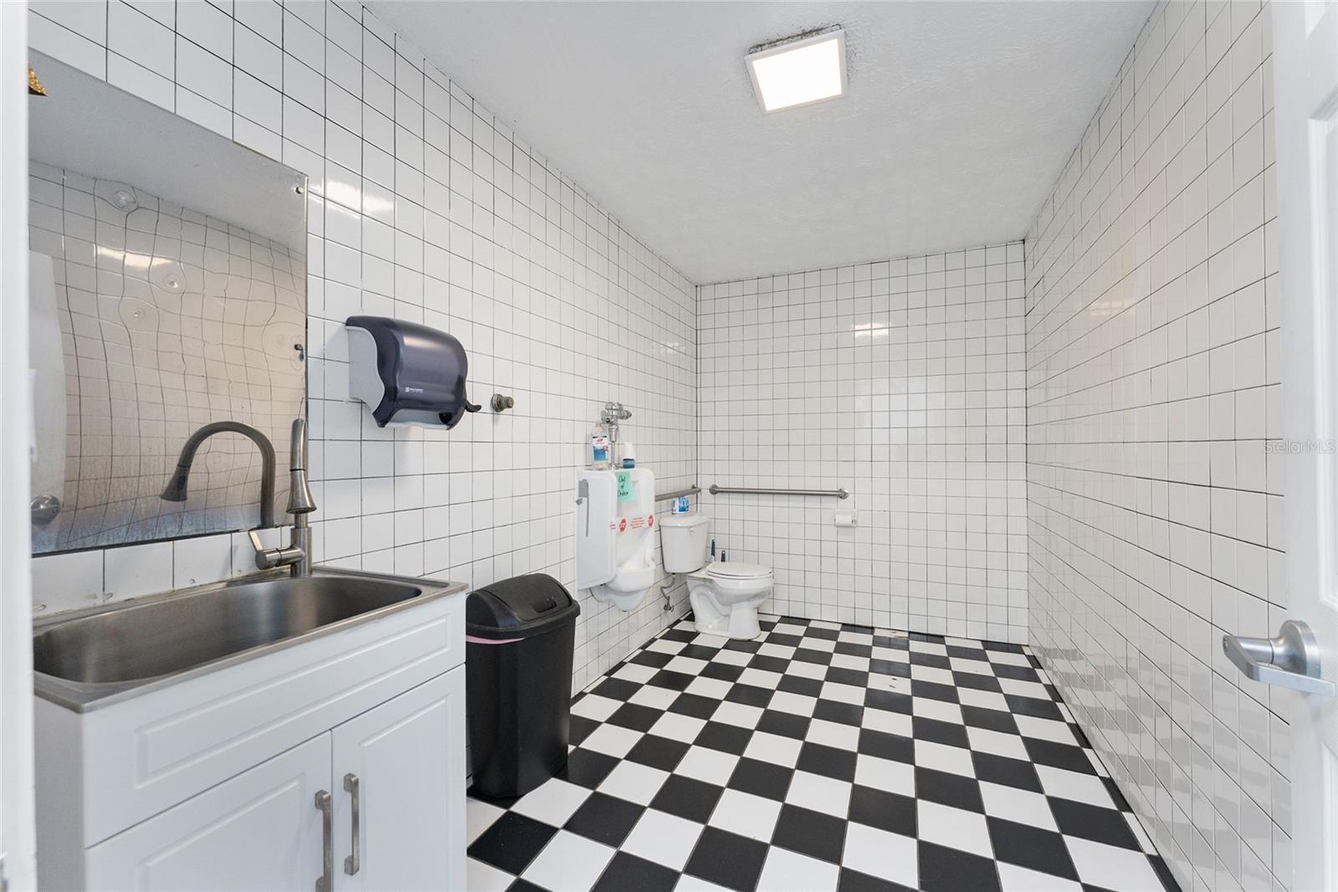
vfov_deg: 81.2
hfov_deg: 104.3
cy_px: 446
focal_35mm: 14
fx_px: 520
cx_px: 669
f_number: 7.1
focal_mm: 14
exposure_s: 1/30
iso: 2000
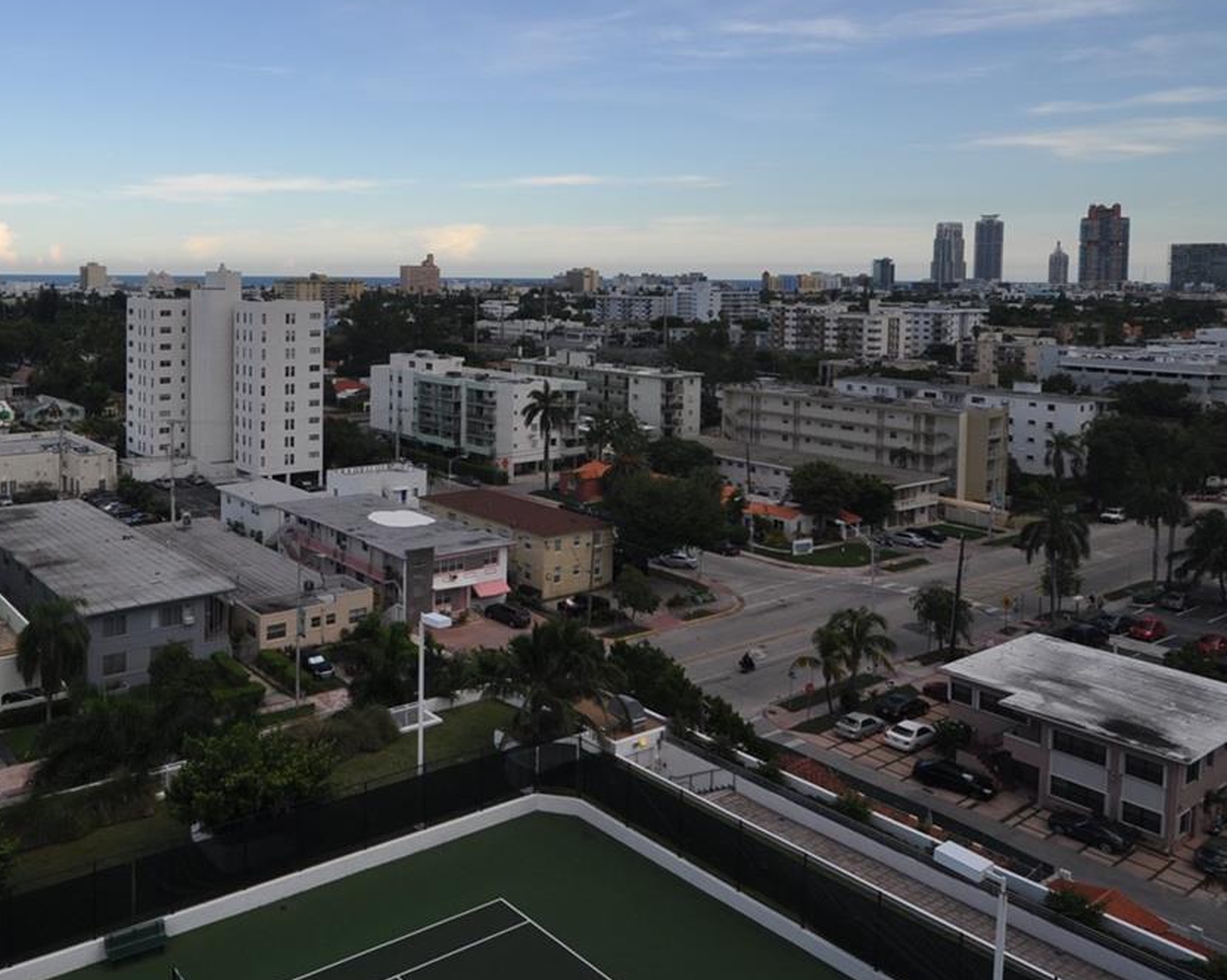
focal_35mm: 27
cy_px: 318
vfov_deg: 52.0
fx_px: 980
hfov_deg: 59.8
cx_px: 273
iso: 200
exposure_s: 1/200
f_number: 7.1
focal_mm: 10
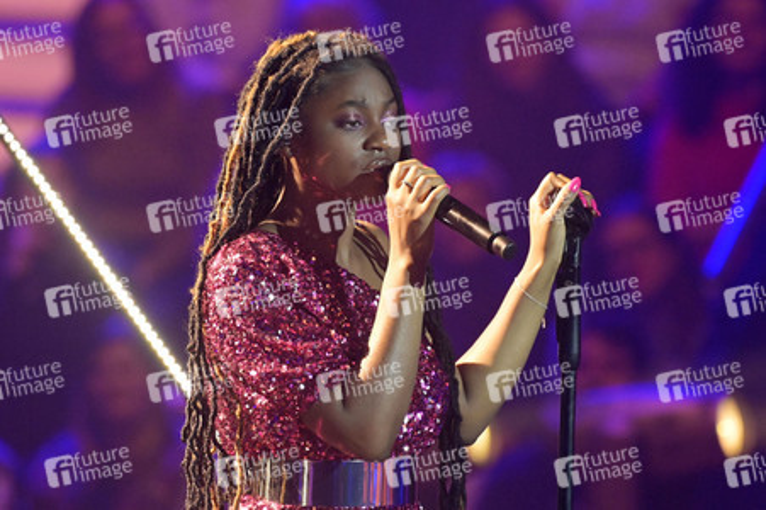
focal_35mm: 420
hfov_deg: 4.9
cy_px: 255
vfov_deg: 3.3
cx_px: 383
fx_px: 8930
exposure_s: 1/320
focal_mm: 420
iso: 12800
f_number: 5.6
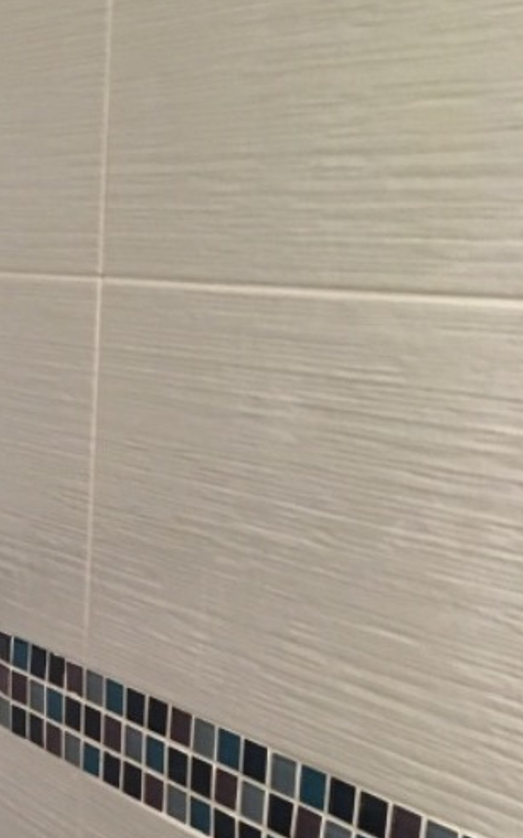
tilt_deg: -19.7
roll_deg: +0.9
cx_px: -221
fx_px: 1712
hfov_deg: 16.1
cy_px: 794
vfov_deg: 26.4
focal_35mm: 75
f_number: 2.2
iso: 160
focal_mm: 4.15
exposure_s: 1/33
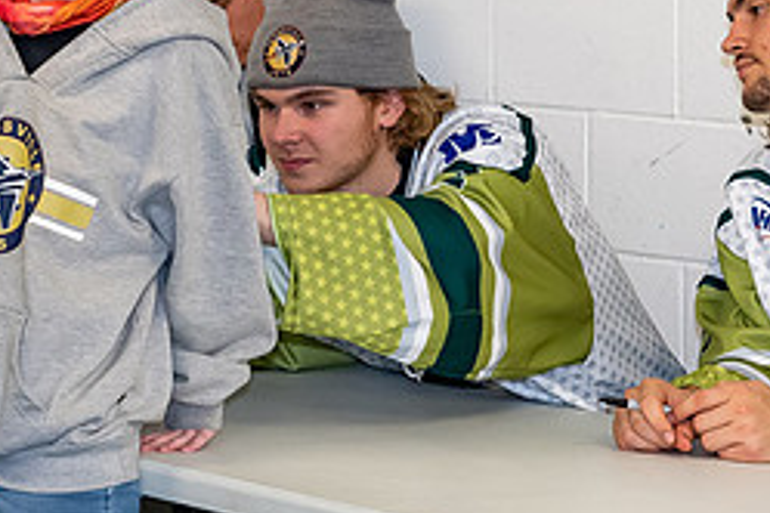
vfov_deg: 7.6
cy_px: 179
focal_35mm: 180
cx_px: 264
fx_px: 3850
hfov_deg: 11.4
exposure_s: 1/160
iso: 1250
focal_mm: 42
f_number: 3.5
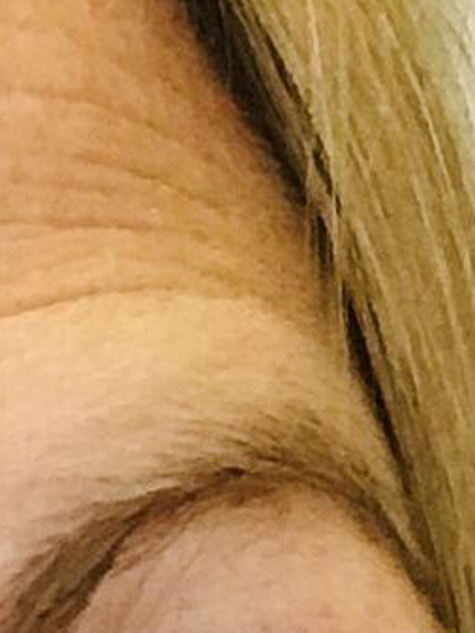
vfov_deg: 7.7
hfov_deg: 6.1
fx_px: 4443
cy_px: 1435
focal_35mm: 243
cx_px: -212
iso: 125
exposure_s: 1/33
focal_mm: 2.87
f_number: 2.2
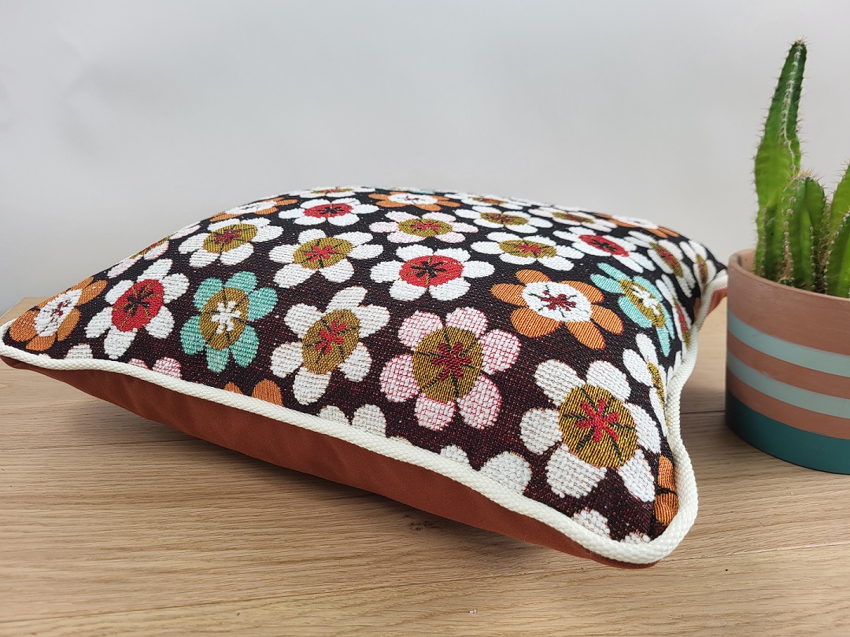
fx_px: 638
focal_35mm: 26
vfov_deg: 53.1
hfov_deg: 67.3
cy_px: 318
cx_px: 425
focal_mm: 5.4
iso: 50
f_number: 1.8
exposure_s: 1/100
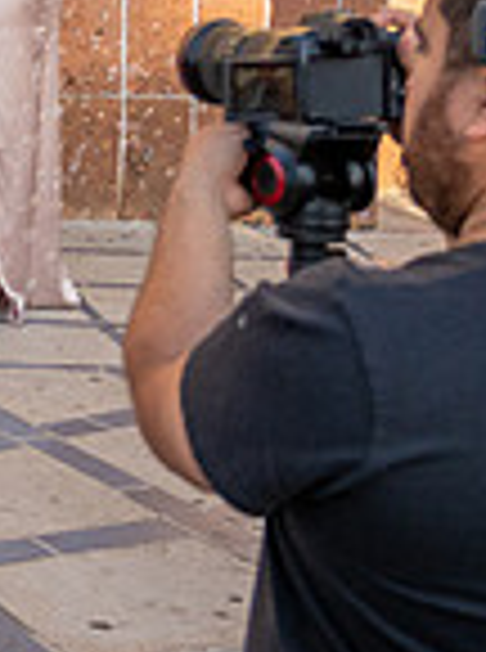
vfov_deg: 17.6
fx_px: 2031
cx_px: -684
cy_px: -74
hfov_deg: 11.3
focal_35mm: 108
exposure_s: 1/1600
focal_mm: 28
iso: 1000
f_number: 4
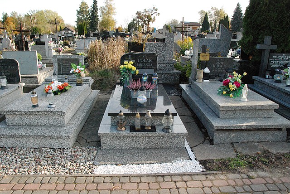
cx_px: 145
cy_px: 97
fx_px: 218
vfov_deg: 48.0
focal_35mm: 27
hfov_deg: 67.3
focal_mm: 18
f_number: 10
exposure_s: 1/400
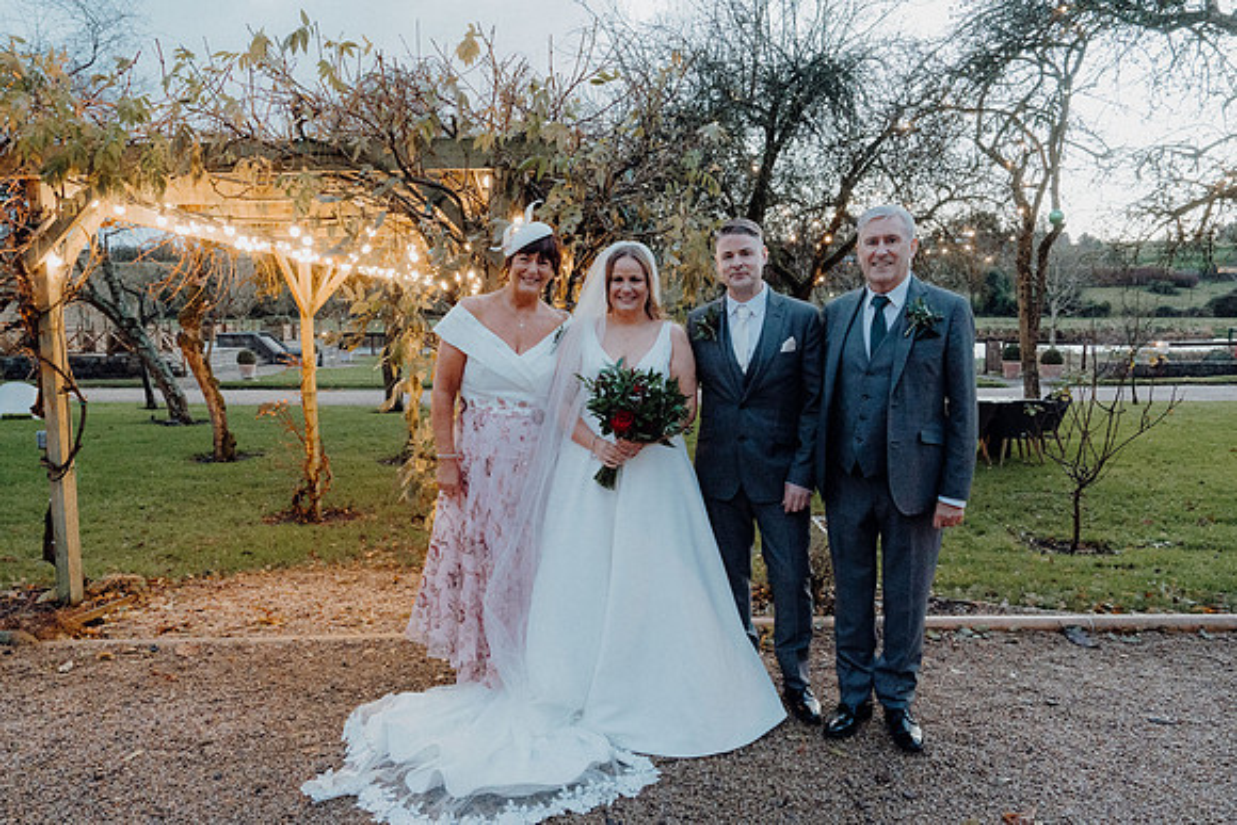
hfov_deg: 72.6
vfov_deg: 52.3
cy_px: 412
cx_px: 618
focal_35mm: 24
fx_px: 841
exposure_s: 1/160
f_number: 5
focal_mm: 24
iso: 5000
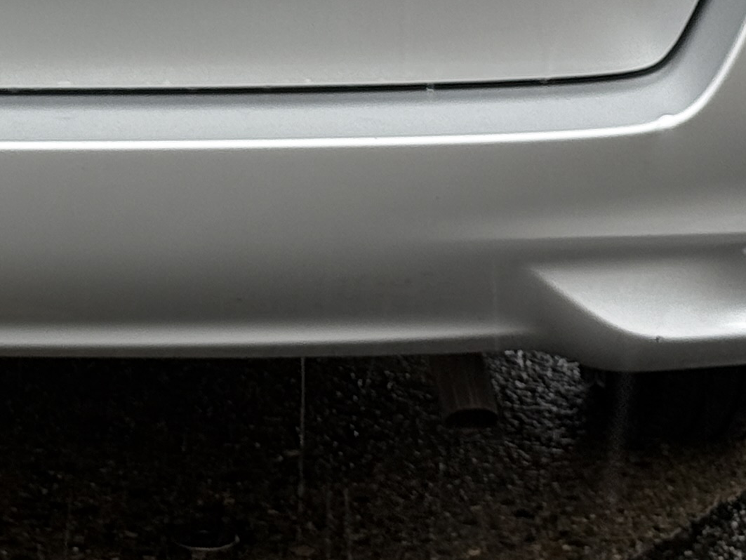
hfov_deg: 10.7
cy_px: -402
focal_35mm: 182
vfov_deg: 7.9
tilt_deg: -9.1
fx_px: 3924
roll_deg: +0.2
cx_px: -45
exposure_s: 1/128
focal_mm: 6.76
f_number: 1.78
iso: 50
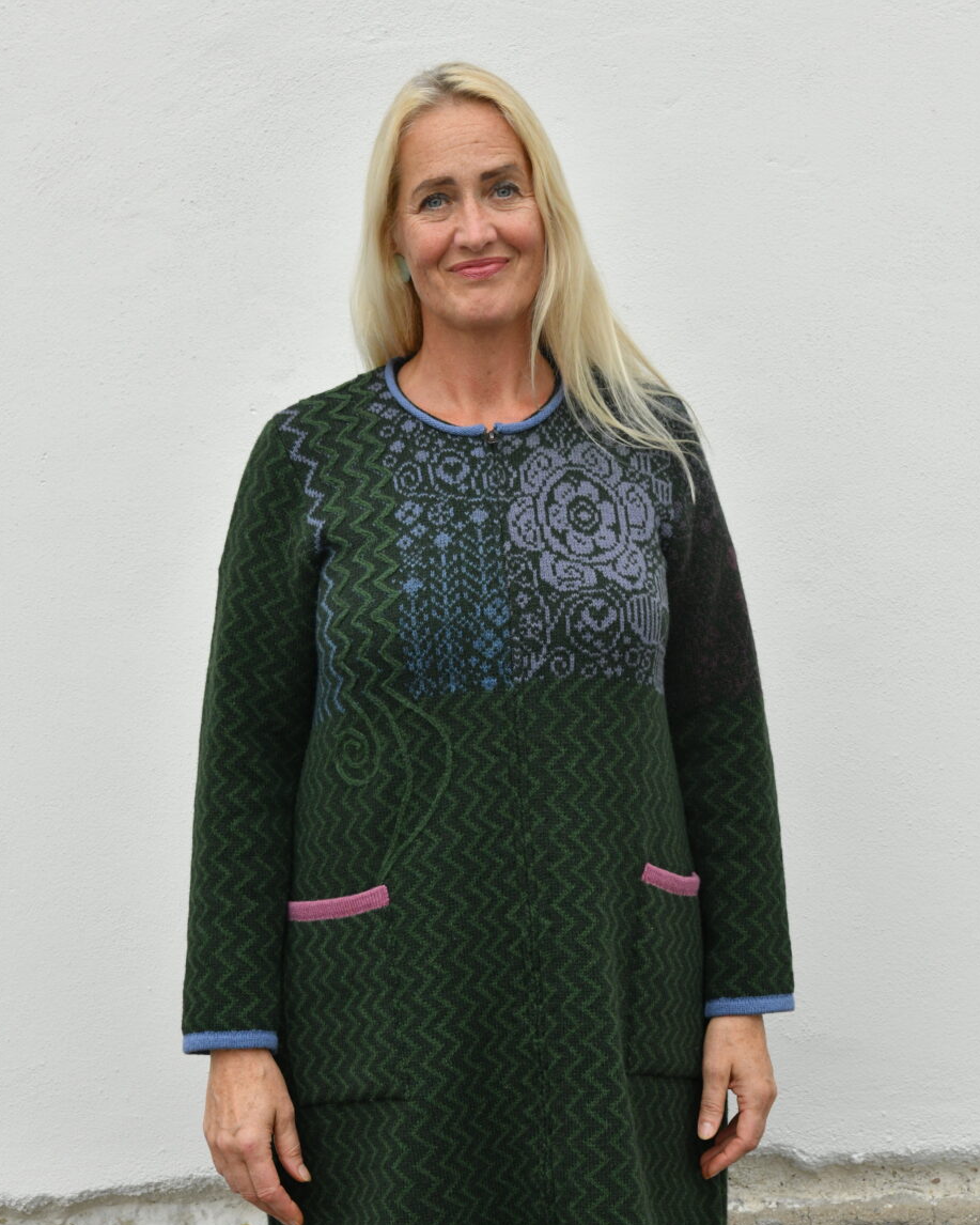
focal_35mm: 86
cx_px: 484
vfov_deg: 22.2
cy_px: 681
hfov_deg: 17.9
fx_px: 3118
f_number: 11
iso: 1600
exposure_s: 1/500
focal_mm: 70
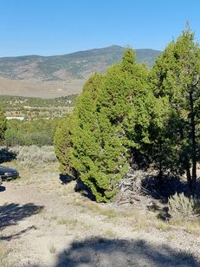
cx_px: 146
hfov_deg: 27.7
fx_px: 401
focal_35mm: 52
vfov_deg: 36.7
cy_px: 113
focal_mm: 5.23
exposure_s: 1/908
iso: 25
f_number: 1.8
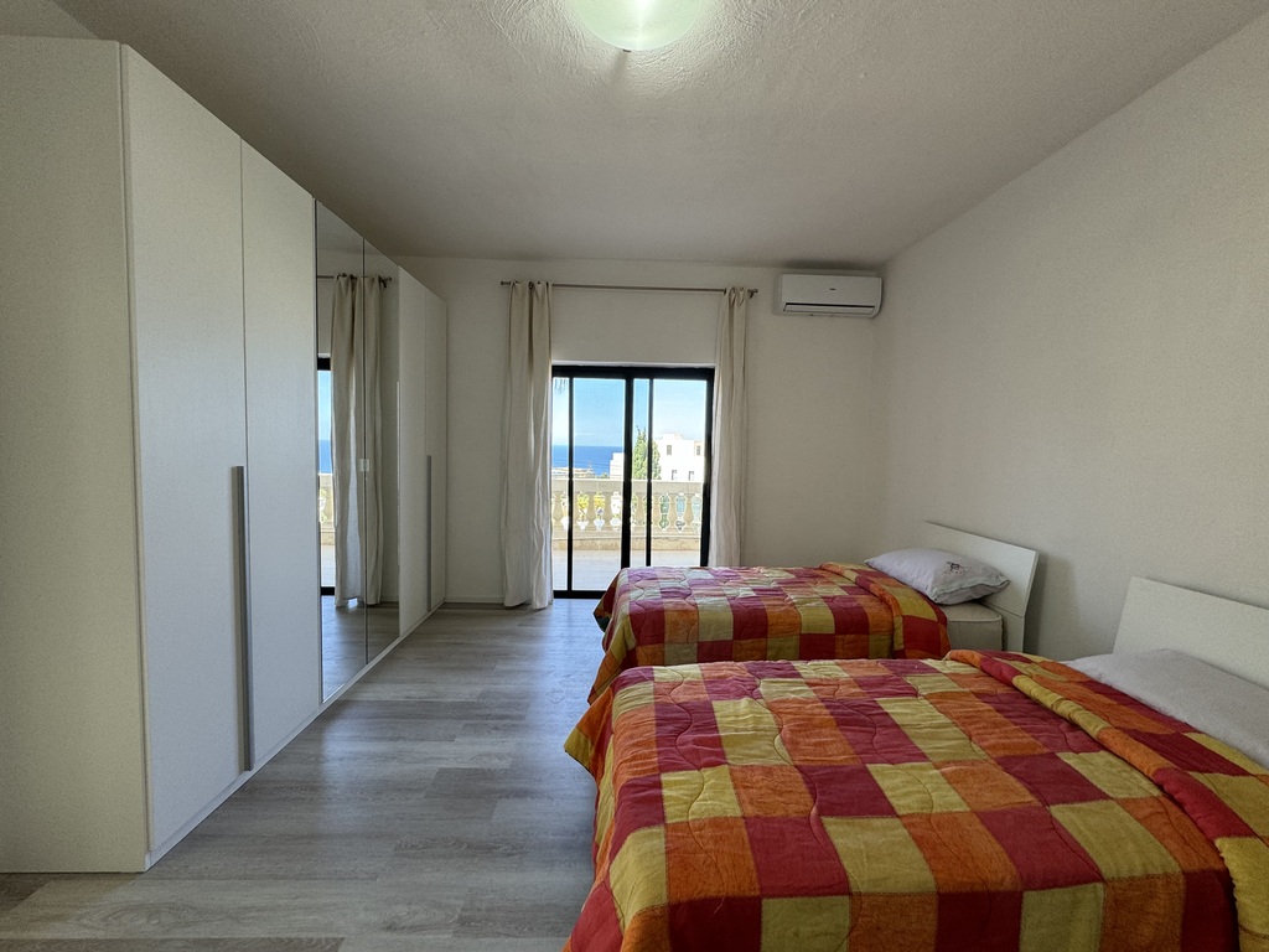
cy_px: 476
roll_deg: -2.2
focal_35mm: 14
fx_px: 513
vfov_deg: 85.7
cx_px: 634
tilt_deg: -3.6
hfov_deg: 102.1
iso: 80
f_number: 2.2
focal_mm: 2.22
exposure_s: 1/99
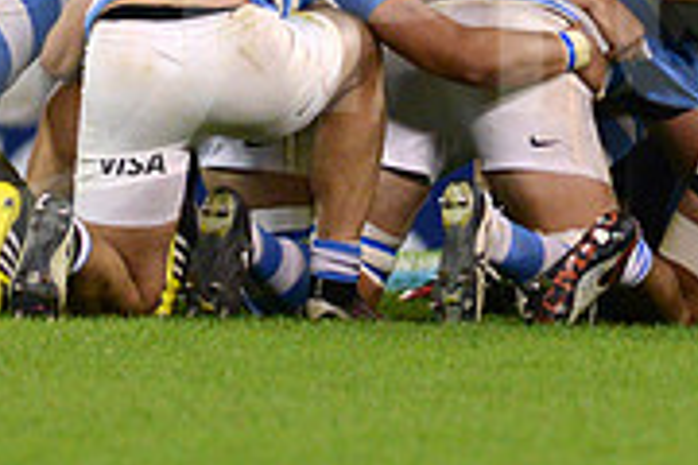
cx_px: 624
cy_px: -21
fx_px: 18786
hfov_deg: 2.1
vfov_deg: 1.4
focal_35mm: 969
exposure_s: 1/1250
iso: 4500
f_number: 4
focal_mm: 300
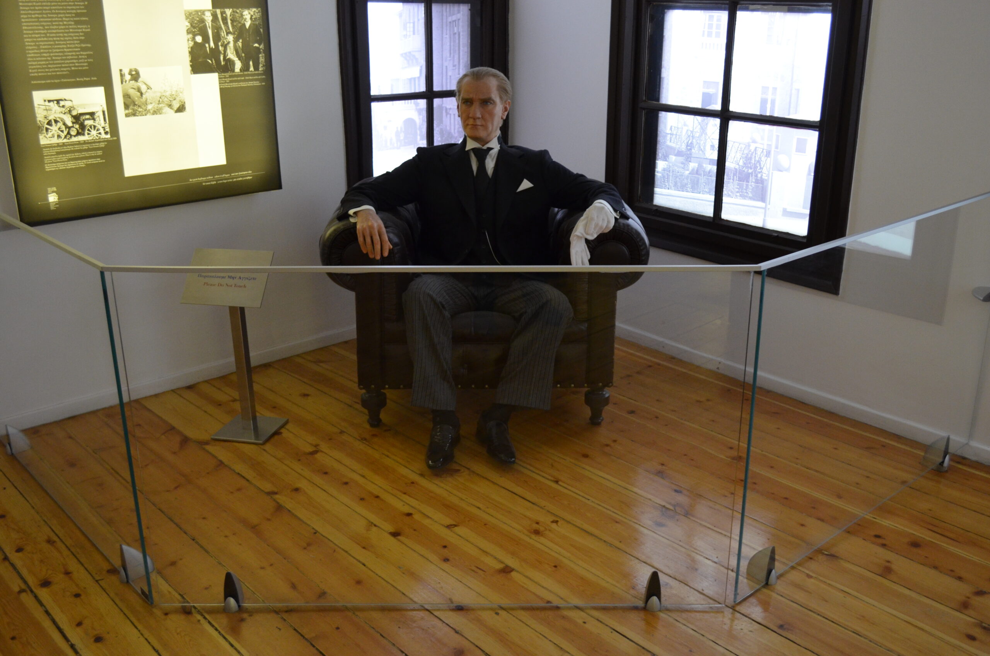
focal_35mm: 36
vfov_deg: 36.7
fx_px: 988
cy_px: 328
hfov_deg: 53.2
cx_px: 495
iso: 1250
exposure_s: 1/30
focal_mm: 24
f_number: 4
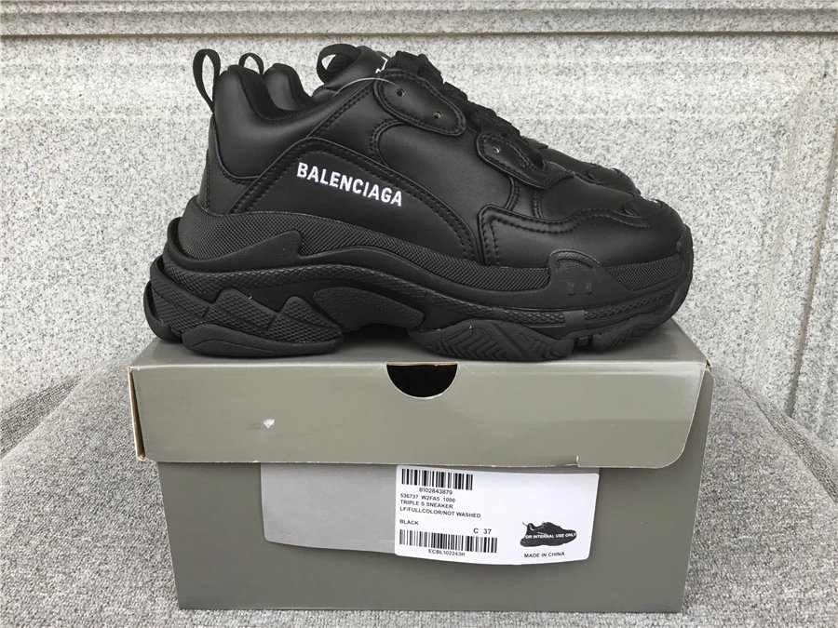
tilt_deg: -19.7
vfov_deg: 45.4
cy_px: 314
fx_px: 750
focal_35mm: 31
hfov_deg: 58.4
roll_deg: +0.9
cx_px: 419
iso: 32
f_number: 2.4
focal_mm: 3.3
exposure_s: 1/100
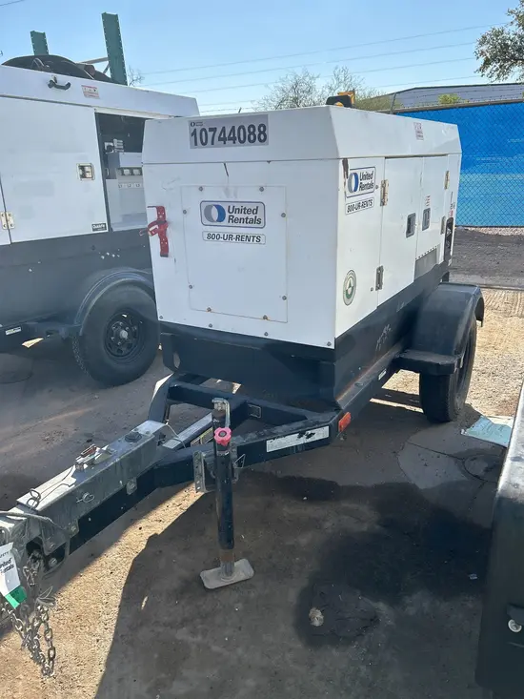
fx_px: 525
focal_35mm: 26
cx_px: 262
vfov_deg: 67.3
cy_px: 350
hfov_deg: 53.1
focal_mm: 5.7
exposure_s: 1/2123
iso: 50
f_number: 1.5
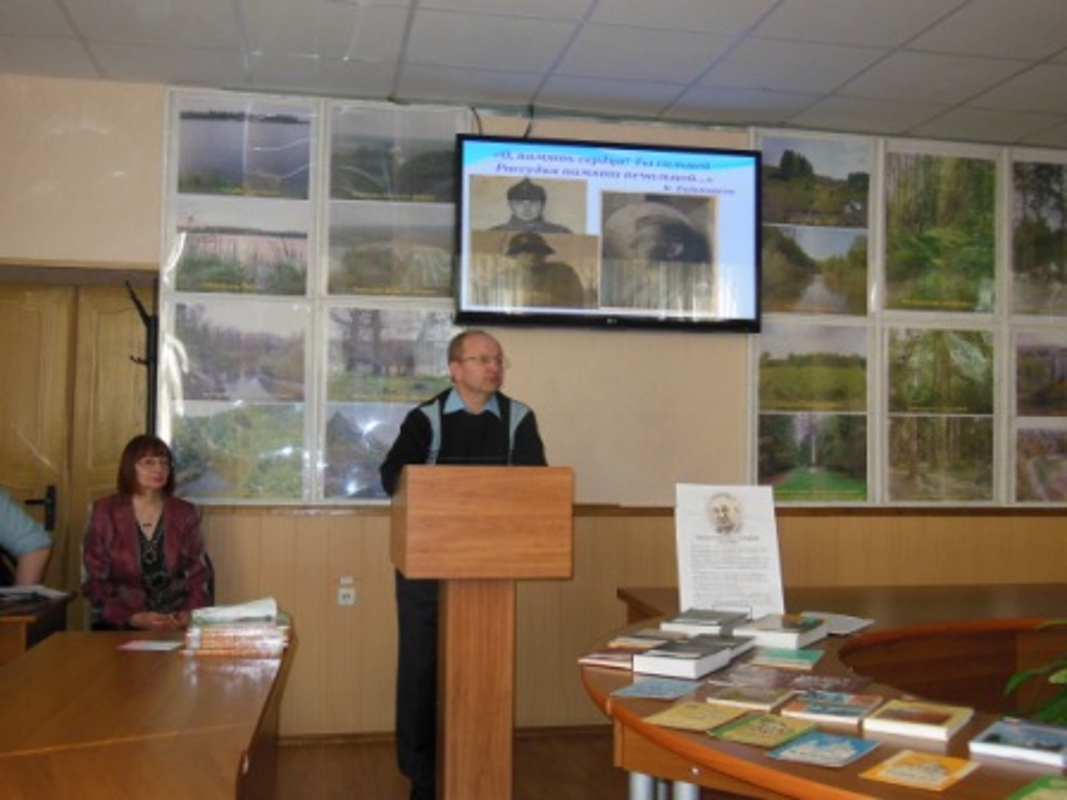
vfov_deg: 36.8
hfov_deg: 47.9
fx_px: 1202
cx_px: 534
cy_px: 400
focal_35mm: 39
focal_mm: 6.9
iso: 400
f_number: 4.1
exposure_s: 1/30
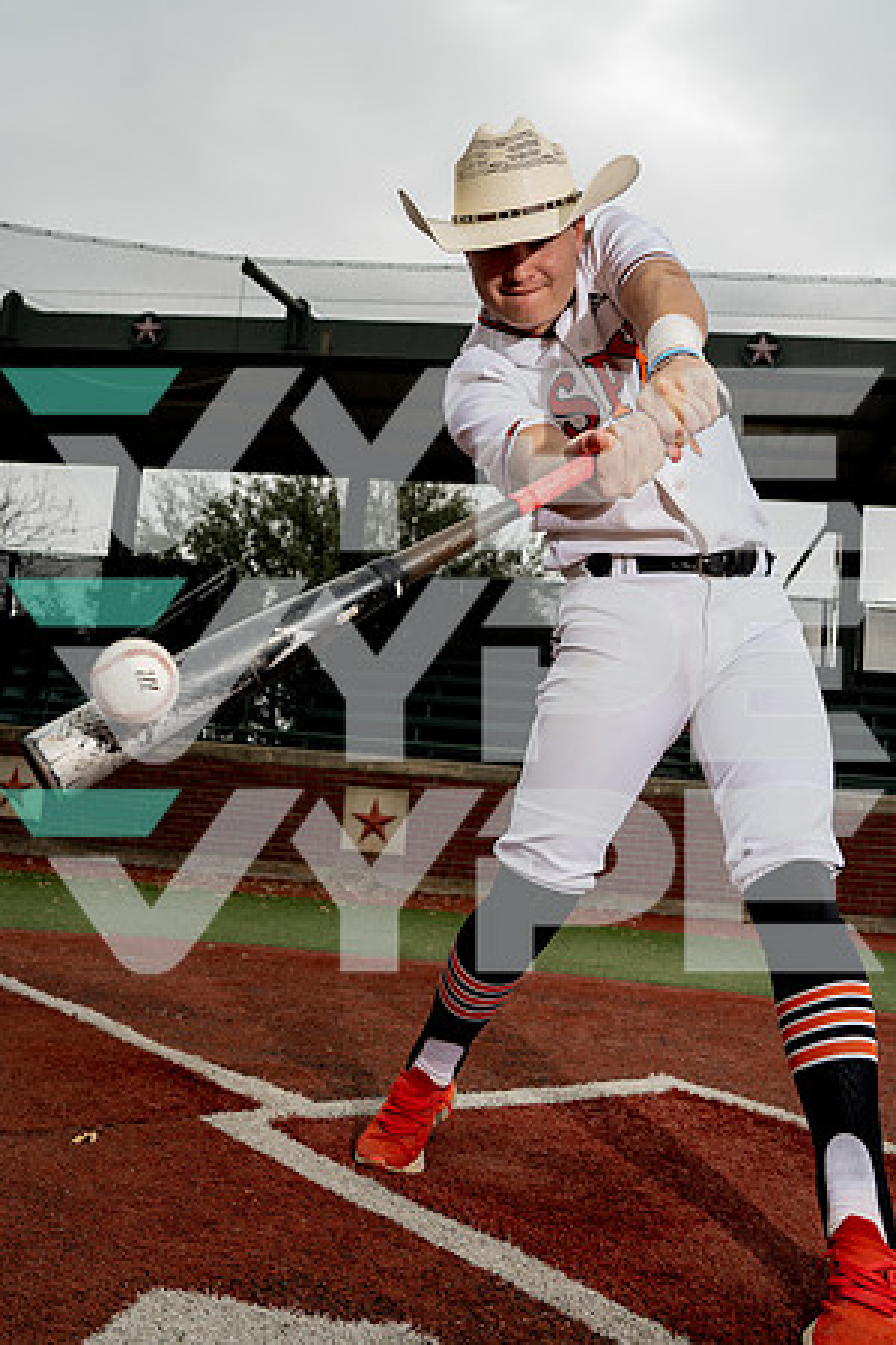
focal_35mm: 35
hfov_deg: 37.9
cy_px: 672
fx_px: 1307
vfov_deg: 54.4
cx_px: 448
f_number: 5.6
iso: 320
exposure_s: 1/250
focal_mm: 35
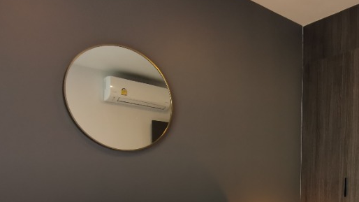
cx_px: 323
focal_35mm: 36
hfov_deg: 49.3
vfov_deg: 29.6
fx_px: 343
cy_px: 222
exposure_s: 1/33.3
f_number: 2.2
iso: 160
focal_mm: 2.26
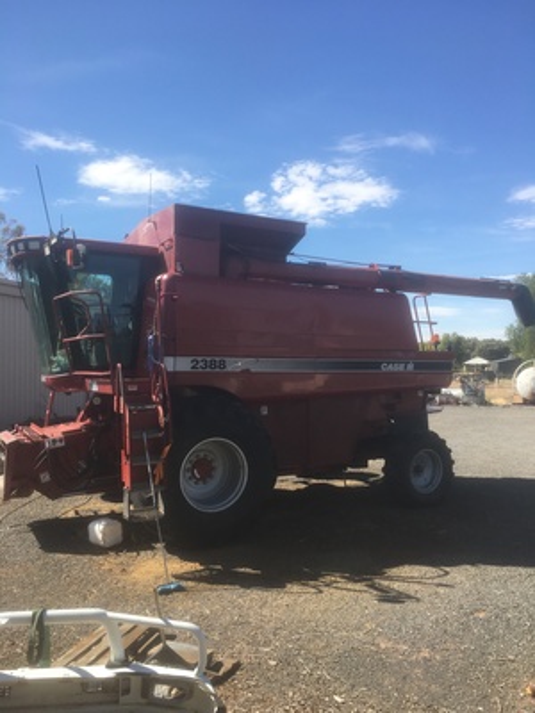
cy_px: 356
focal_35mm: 29
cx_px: 268
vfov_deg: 61.7
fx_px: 598
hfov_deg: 48.2
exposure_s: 1/827
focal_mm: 4.15
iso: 25
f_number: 2.2
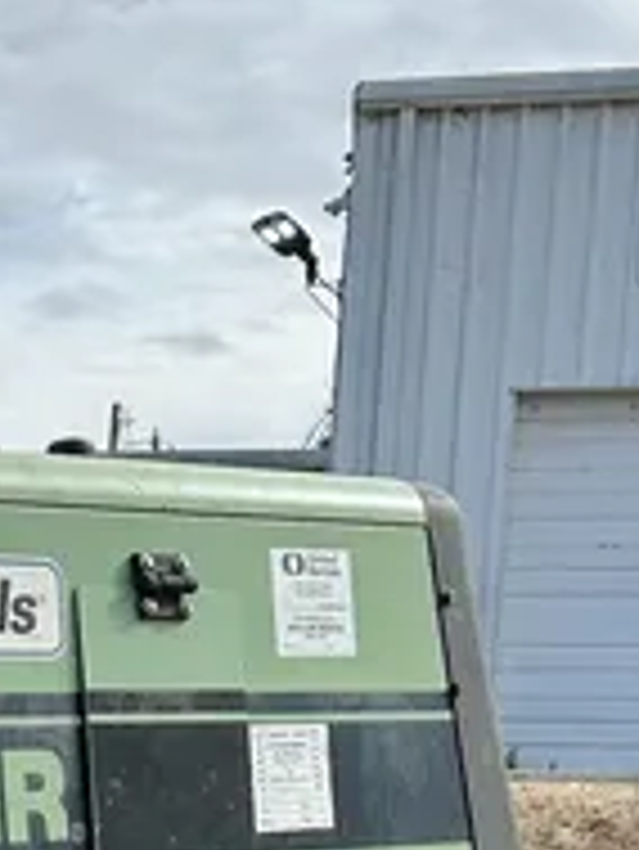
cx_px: -310
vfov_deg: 18.0
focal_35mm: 101
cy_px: 1136
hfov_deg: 13.8
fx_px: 2483
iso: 50
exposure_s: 1/3571
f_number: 1.5
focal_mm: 5.7
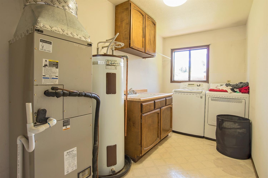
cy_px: 89
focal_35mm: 18
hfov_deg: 90.0
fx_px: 134
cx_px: 134
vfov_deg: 67.4
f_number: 8
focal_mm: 18
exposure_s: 1/1.67
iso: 100
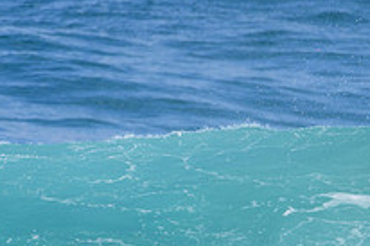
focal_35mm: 2115
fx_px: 21720
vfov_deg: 0.6
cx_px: 415
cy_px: 331
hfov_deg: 1.0
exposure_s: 1/2000
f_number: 5.6
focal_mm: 500
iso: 320
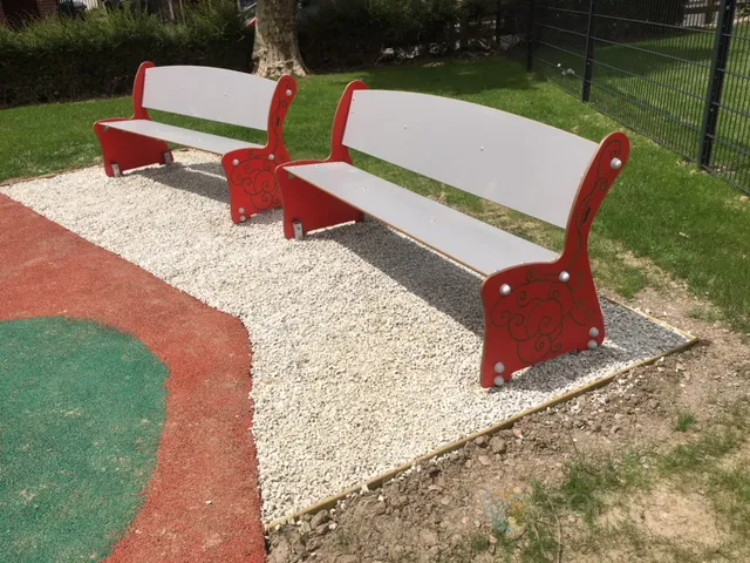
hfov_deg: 61.7
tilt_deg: -25.0
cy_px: 282
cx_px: 375
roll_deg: +2.7
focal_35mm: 29
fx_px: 628
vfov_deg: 48.2
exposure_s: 1/2959
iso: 25
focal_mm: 4.15
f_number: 2.2
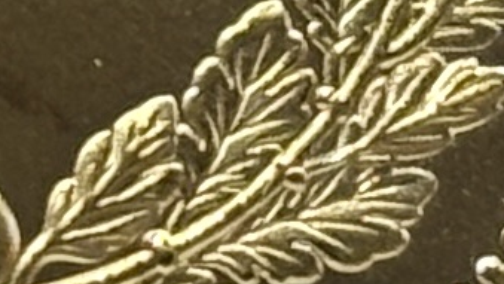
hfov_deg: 4.3
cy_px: -161
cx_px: -128
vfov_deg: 2.4
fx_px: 6752
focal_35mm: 505
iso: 50
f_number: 1.6
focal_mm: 5.96
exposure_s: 1/74
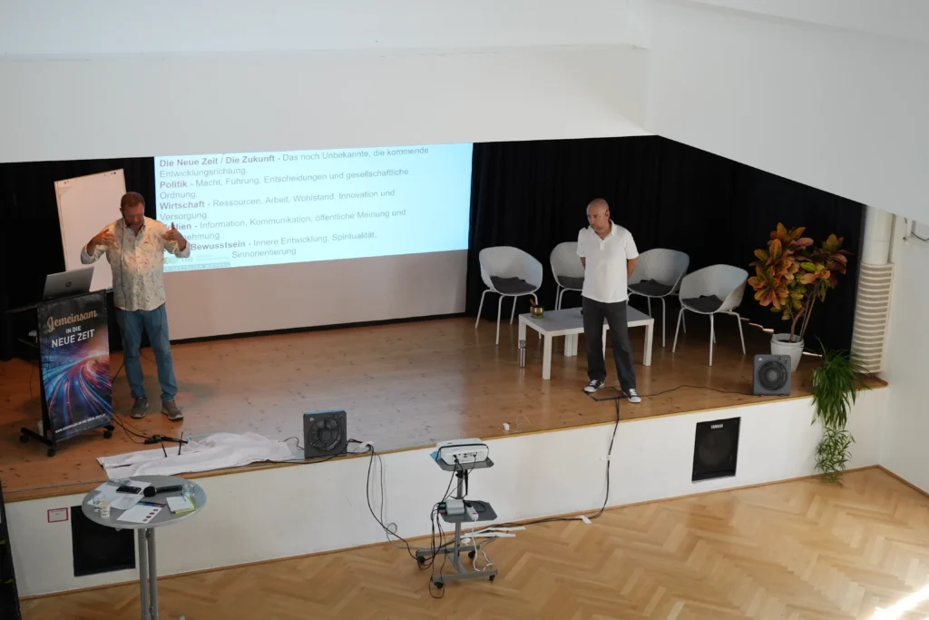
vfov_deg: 24.6
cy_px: 310
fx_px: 1419
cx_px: 464
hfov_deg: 36.2
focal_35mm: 55
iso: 1250
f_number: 2.8
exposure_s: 1/200
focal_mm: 37
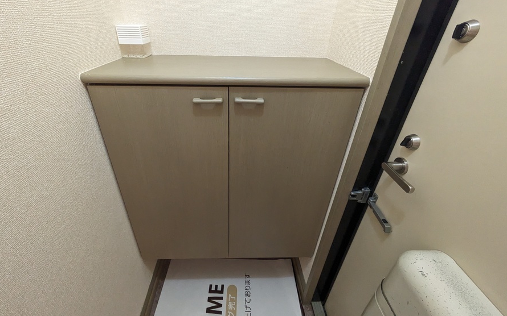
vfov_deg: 70.8
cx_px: 238
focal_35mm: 16
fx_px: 221
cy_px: 134
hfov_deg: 97.7
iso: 657
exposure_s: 1/40
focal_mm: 1.83
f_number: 2.2
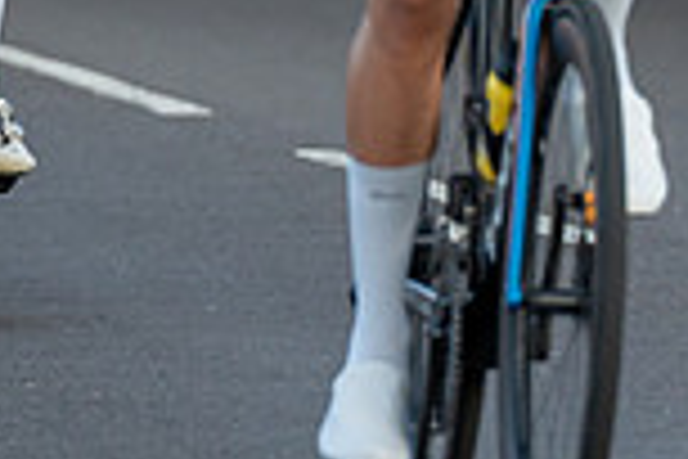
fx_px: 20505
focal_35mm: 1073
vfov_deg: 1.3
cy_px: -302
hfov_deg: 1.9
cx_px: 324
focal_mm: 200
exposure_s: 1/800
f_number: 4
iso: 1000
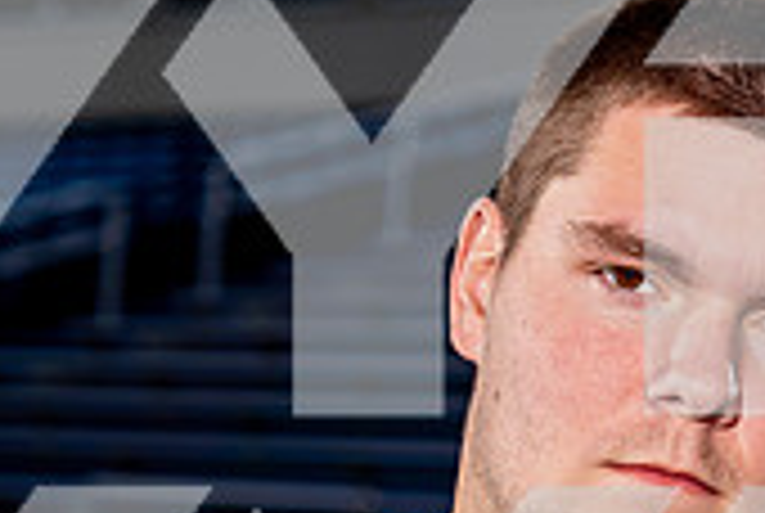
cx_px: 572
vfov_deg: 7.0
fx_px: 4130
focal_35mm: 194
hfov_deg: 10.6
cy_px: 727
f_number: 4
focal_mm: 57
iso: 100
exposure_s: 1/250
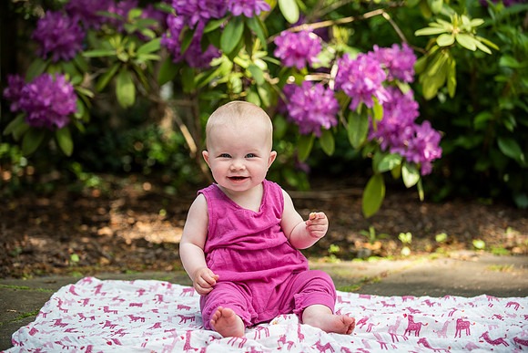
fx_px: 1487
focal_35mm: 101
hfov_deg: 20.1
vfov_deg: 13.5
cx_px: 270
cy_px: 170
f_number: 2.8
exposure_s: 1/1000
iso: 400
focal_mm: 98
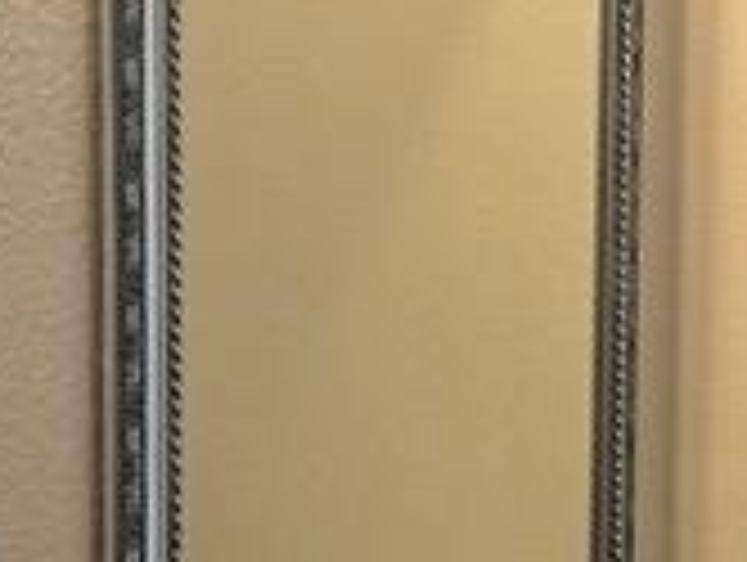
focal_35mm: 148
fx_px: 3198
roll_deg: -2.1
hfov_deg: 13.2
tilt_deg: -6.6
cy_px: 526
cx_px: 657
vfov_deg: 10.0
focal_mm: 6.76
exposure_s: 1/120
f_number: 1.78
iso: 125
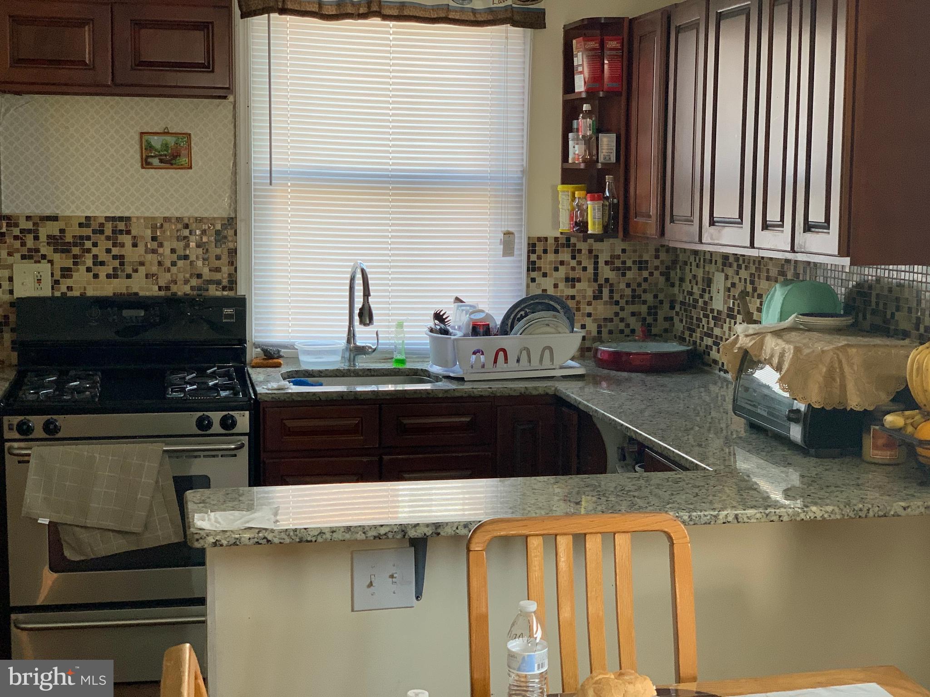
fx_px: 1397
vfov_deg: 28.0
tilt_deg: -6.0
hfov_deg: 36.8
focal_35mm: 52
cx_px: 465
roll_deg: -0.8
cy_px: 348
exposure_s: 1/85
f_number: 2.4
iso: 125
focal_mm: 6
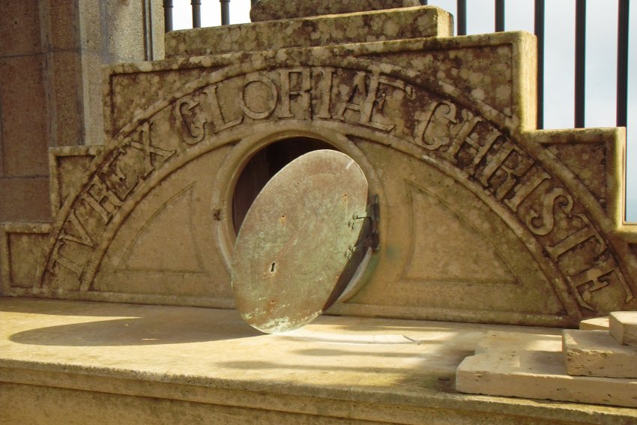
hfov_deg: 41.1
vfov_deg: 28.1
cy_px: 212
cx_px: 318
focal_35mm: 48
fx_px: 849
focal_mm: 28
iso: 200
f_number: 9
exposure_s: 1/160
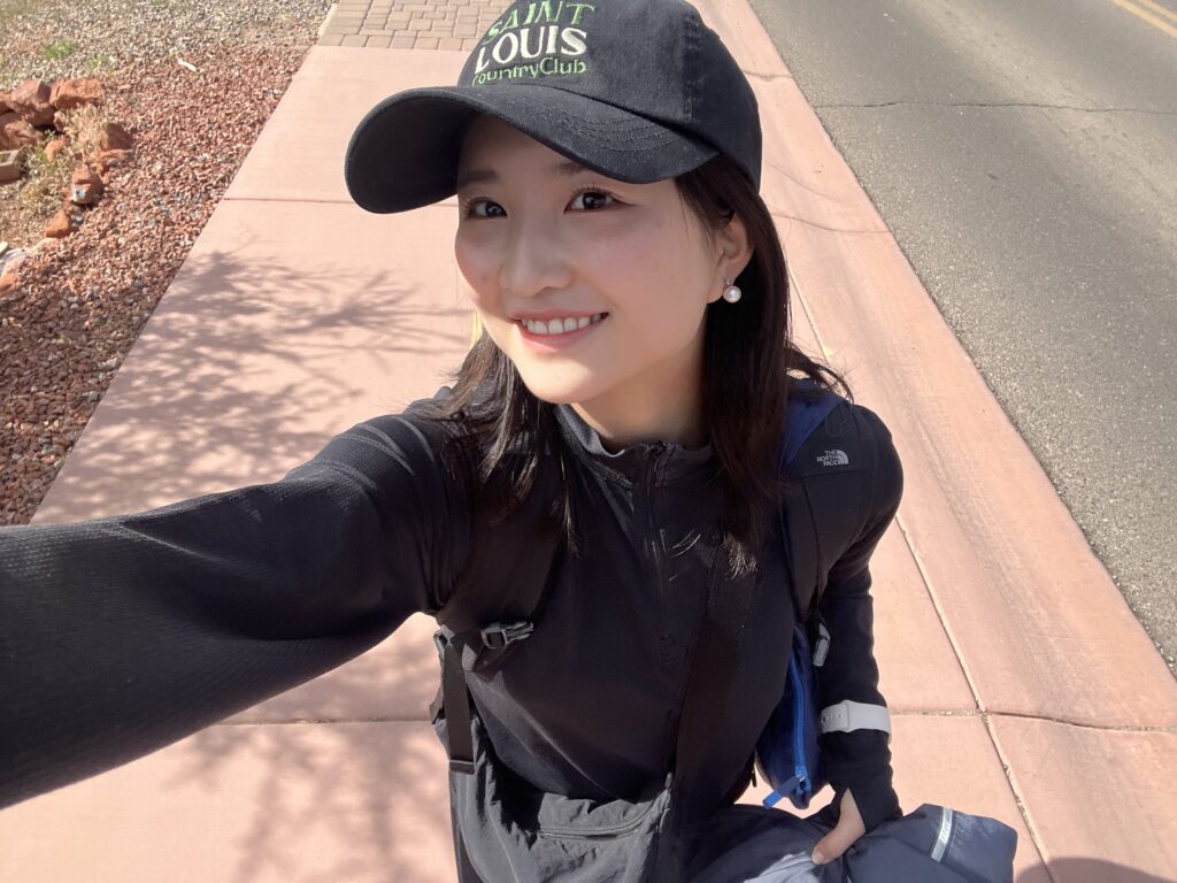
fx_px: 782
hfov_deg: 73.9
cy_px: 442
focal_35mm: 23
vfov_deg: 58.9
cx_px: 588
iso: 32
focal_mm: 2.71
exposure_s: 1/857
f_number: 2.2
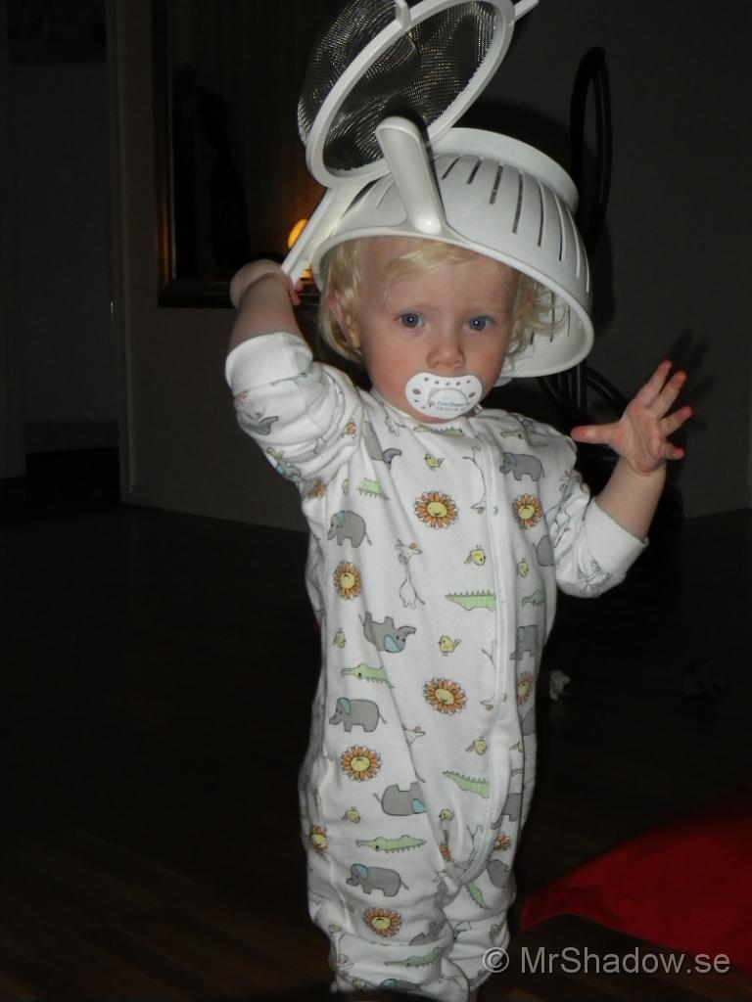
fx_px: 1477
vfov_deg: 37.5
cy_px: 501
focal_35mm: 51
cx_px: 376
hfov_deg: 28.6
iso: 400
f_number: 4.4
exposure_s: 1/60
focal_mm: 9.1
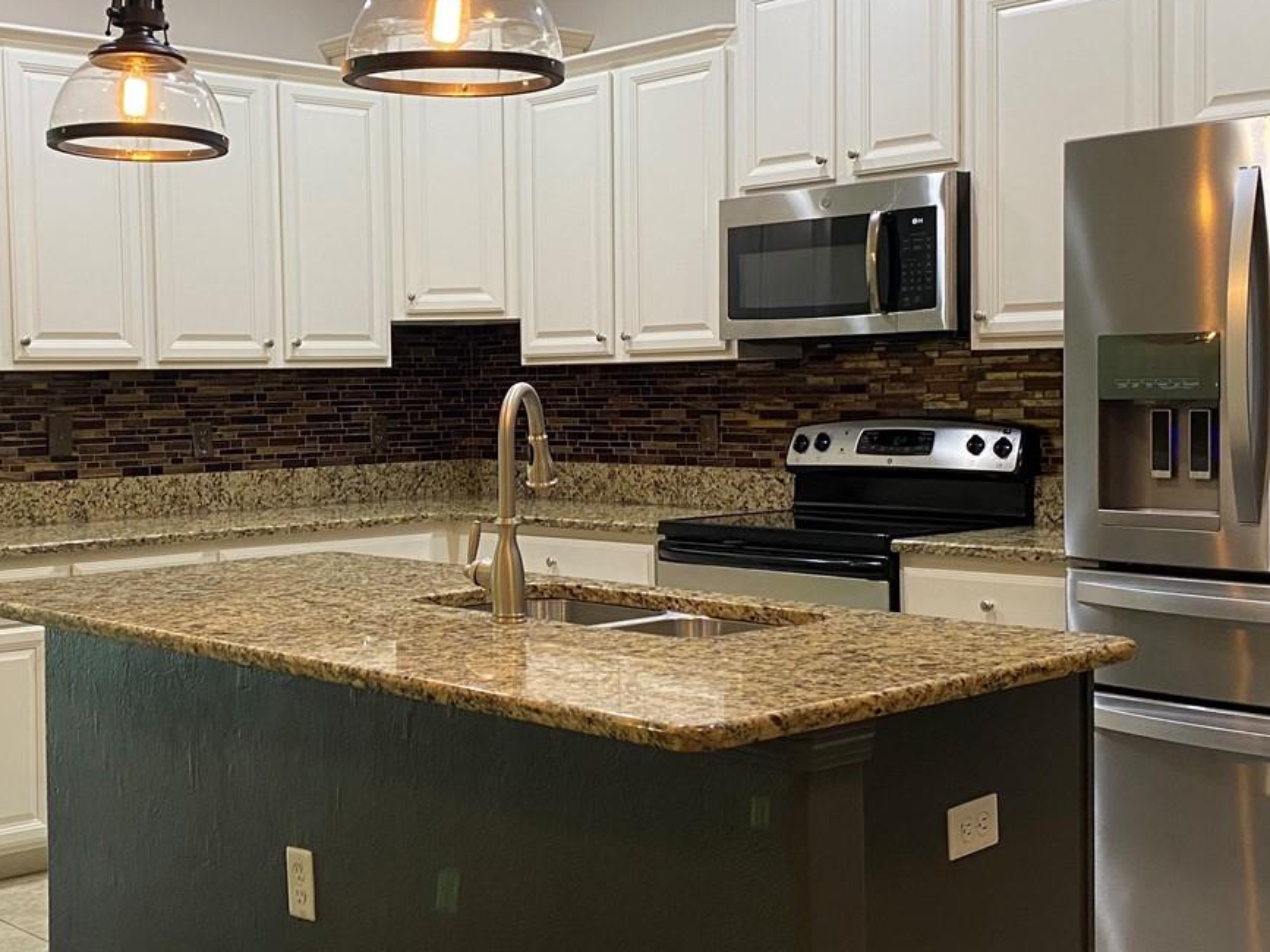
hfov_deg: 39.2
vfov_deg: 30.3
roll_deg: +1.1
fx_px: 1761
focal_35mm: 48
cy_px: 472
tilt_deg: -2.8
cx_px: 419
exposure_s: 1/60
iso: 160
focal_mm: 4.25
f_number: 1.8
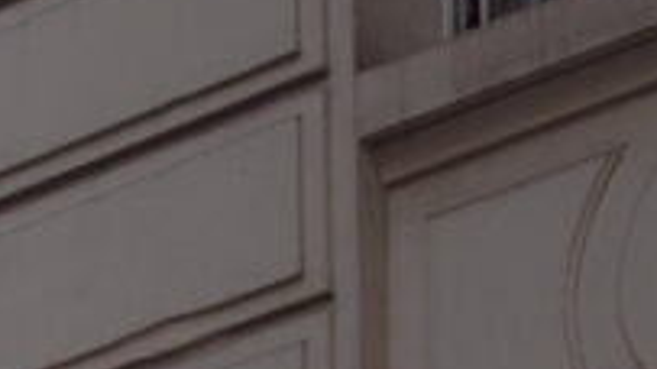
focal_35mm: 278
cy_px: 1031
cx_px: -36
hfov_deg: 7.7
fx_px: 4835
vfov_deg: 4.2
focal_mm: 35
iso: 400
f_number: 9
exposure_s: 1/160
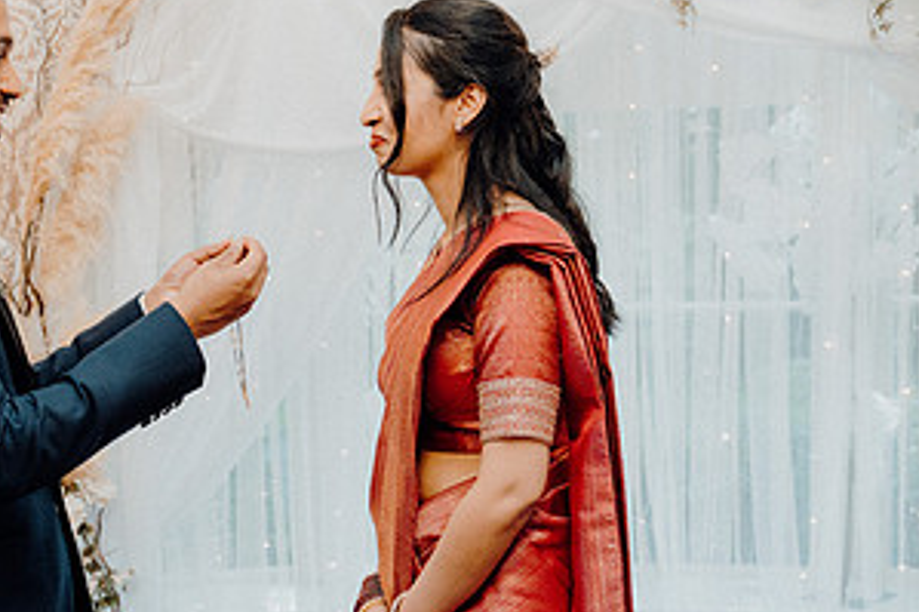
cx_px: 338
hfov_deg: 31.3
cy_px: 380
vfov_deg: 21.2
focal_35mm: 64
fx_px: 1633
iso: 2000
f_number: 3.5
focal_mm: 33
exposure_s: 1/200
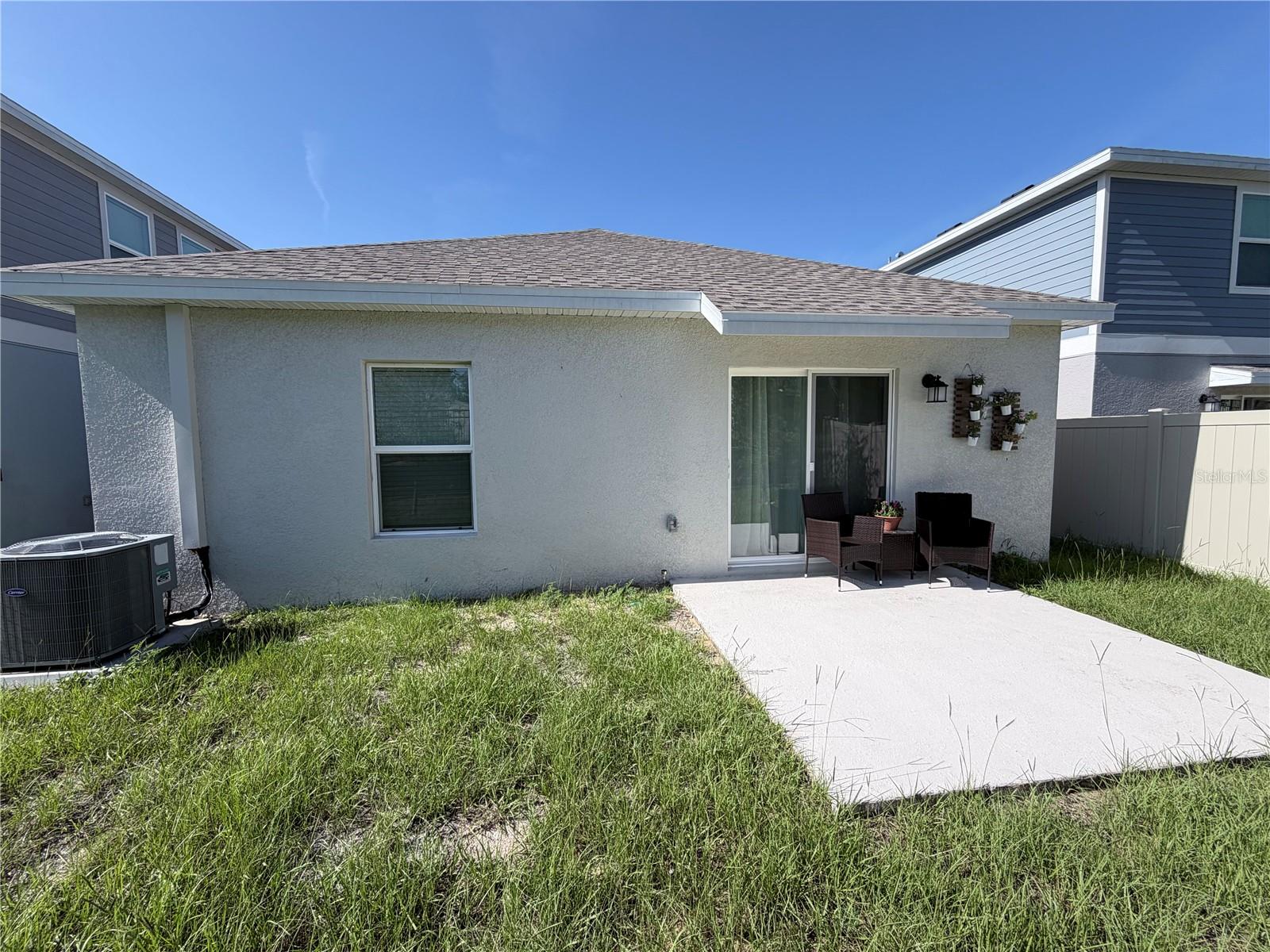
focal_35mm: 14
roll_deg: +1.3
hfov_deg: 102.1
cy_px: 476
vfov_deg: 85.7
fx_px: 514
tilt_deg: -5.0
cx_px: 635
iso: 25
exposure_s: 1/770
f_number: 2.2
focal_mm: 2.22
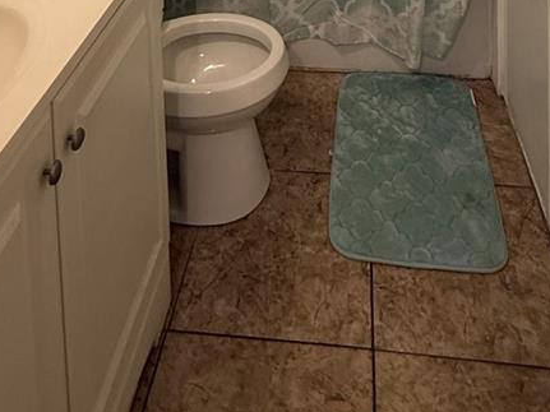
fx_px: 619
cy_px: -279
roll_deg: -0.1
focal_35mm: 39
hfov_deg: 47.8
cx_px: 292
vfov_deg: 23.9
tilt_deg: -4.9
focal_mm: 2.22
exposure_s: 1/60
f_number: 2.2
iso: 160
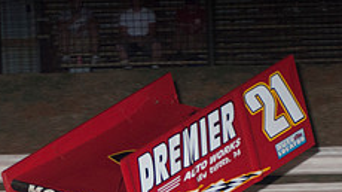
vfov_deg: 3.8
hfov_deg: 6.8
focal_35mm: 318
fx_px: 2882
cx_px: 100
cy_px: 216
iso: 200
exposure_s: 1/400
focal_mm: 80
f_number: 4
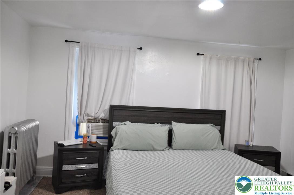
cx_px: 147
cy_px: 98
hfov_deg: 67.5
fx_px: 220
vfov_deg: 47.8
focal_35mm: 27
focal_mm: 18
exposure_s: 1/30
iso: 400
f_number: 5.6
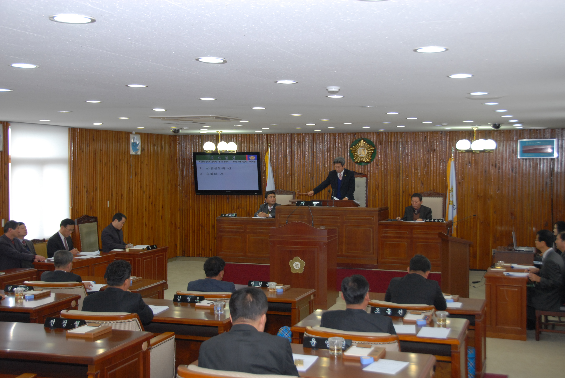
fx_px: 754
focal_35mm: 48
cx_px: 282
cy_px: 189
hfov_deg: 41.1
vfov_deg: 28.2
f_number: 5
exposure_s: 1/50
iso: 400
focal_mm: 32
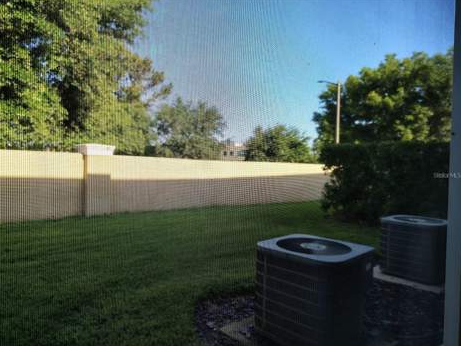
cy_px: 175
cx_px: 222
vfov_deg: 54.9
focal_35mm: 25
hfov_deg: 69.4
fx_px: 333
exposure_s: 1/329
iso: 100
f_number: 1.8
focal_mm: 5.56
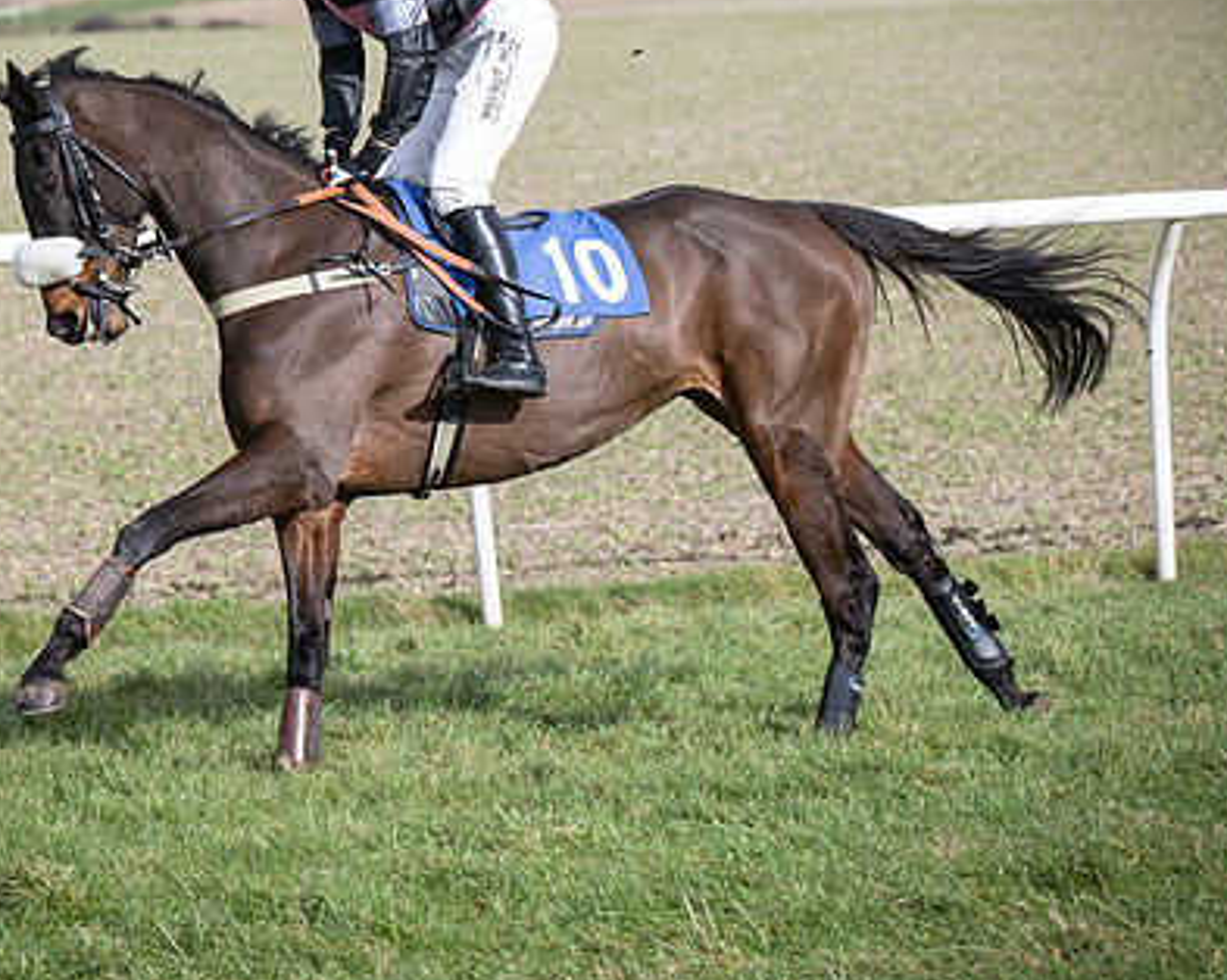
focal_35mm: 228
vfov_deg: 6.8
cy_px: 425
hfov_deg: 8.5
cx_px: 636
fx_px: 8276
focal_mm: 95
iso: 200
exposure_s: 1/2000
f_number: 4
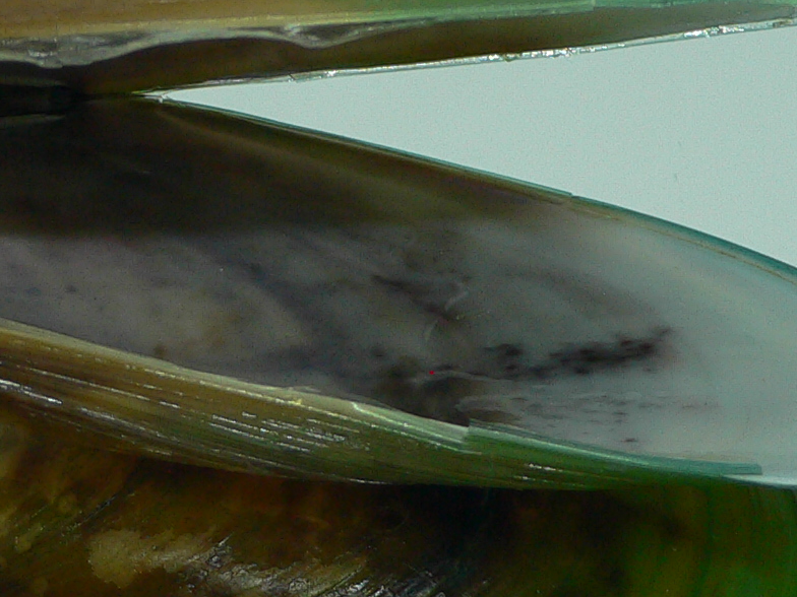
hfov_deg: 21.7
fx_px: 2072
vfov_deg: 16.4
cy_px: 221
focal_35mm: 90
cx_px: 317
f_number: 2.8
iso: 100
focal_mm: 4.6
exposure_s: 1/60
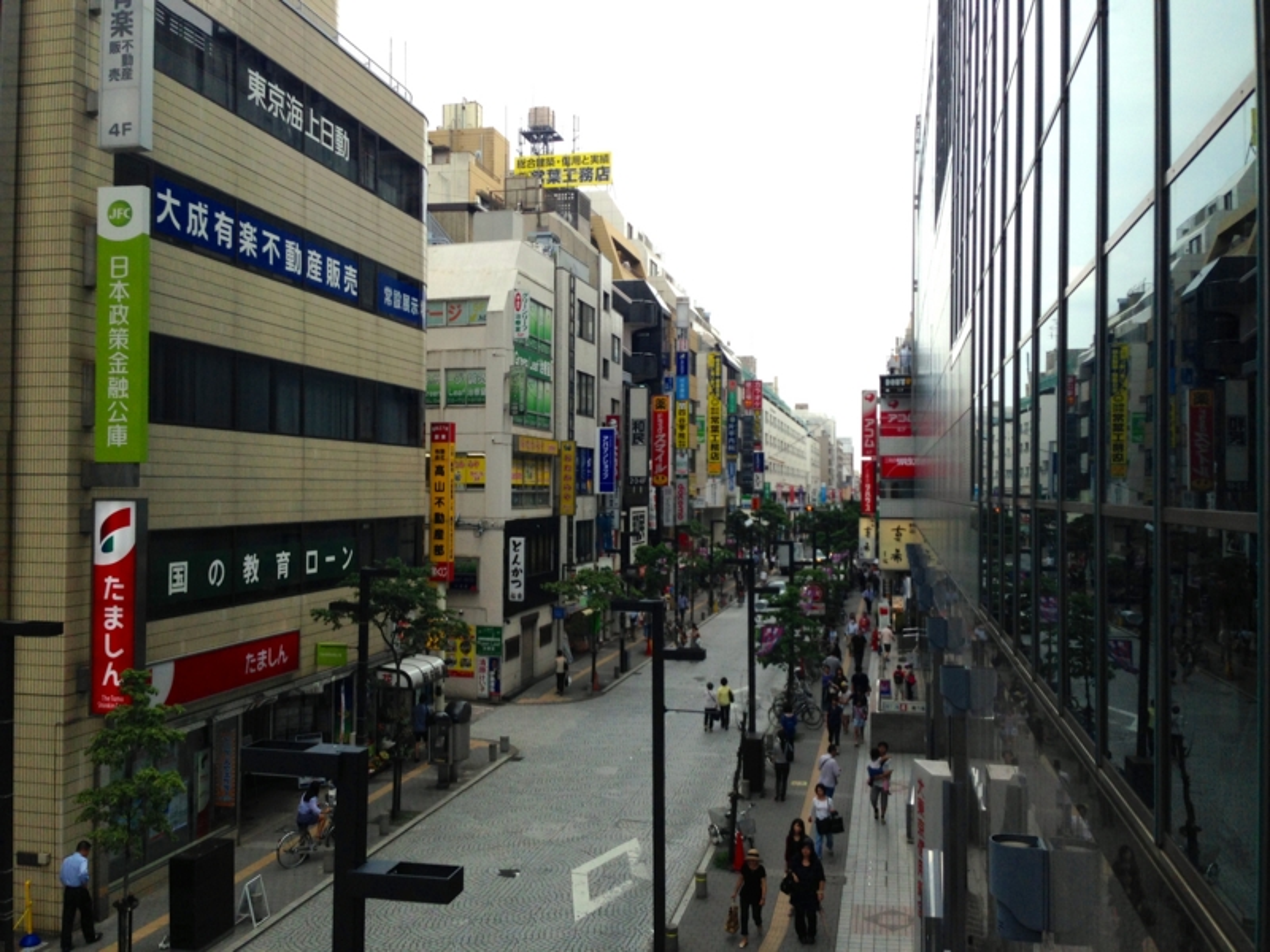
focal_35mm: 33
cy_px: 476
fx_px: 1211
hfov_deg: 55.4
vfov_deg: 42.9
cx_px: 635
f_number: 2.4
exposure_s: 1/1063
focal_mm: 4.12
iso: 50
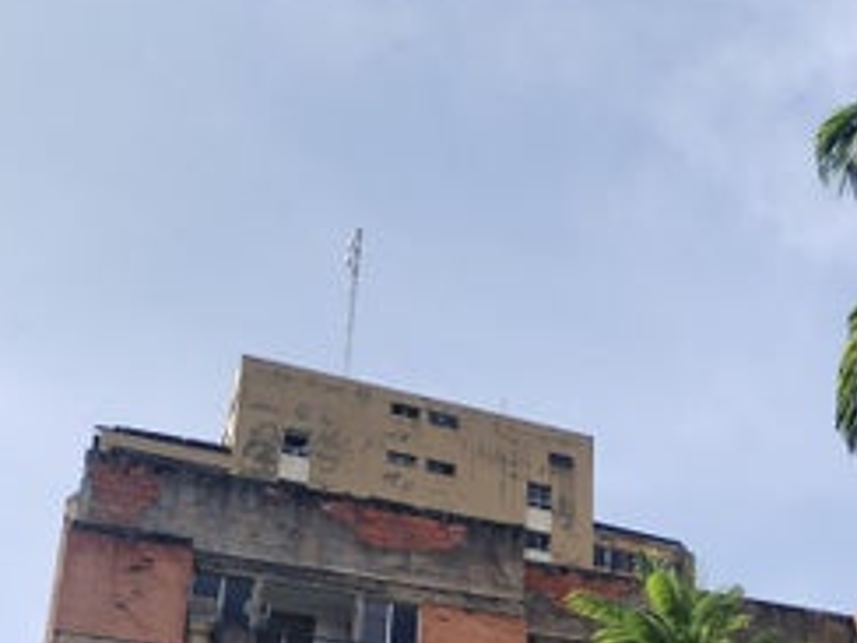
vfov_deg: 18.3
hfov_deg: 24.5
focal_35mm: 76
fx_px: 1882
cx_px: 861
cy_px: 791
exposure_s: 1/1042
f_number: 1.8
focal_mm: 4.75
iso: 100
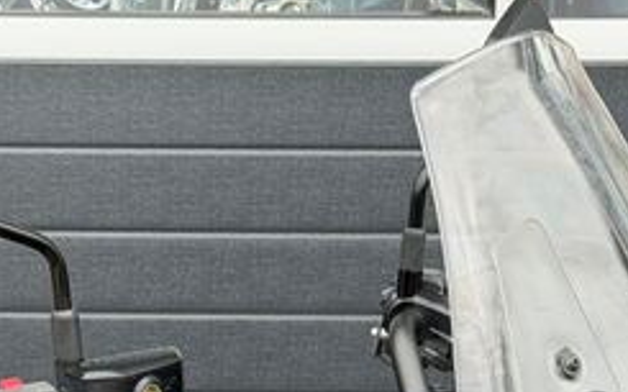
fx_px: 2276
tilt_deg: -17.6
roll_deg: +1.9
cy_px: 582
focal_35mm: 133
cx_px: 277
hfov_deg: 15.7
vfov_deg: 9.6
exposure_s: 1/906
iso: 100
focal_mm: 6.76
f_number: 1.78
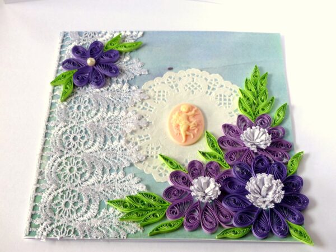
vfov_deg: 27.0
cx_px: 168
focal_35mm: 54
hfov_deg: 35.5
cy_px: 126
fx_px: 524
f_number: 2.8
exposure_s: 1/200
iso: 100
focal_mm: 9.8
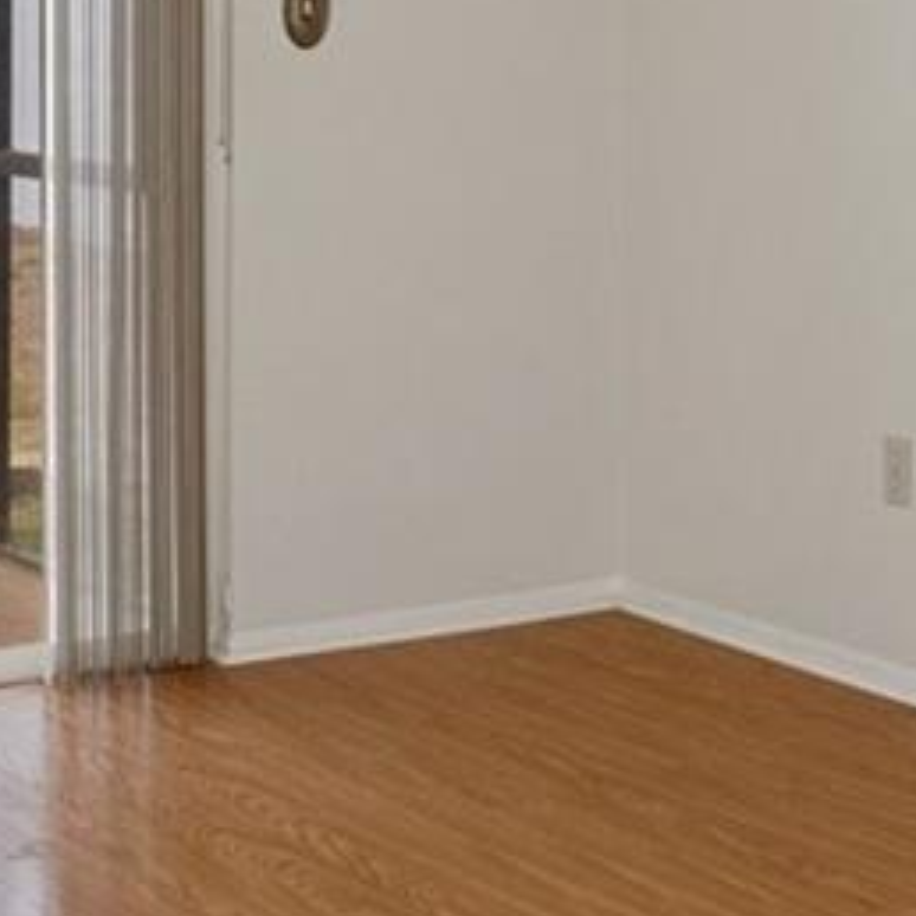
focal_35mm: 95
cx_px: 774
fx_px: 2844
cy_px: -178
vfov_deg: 17.5
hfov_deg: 18.1
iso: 320
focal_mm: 12
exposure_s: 2.5
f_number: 8
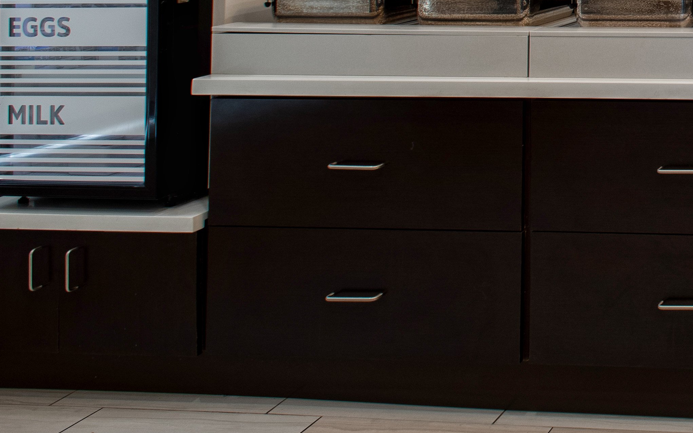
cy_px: -140
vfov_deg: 22.5
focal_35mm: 51
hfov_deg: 30.6
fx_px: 963
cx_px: 911
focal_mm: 17
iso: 400
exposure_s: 1/25
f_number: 6.3
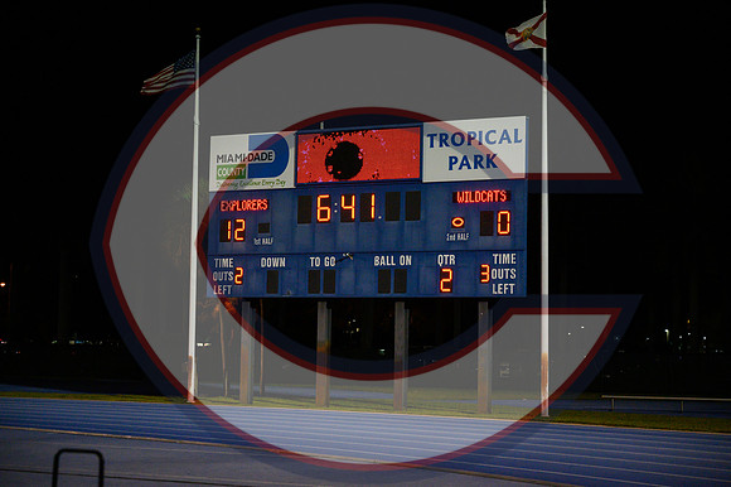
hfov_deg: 29.7
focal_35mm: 68
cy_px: 244
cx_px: 366
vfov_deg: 20.0
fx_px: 1380
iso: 14400
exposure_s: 1/3200
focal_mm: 68
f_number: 2.8
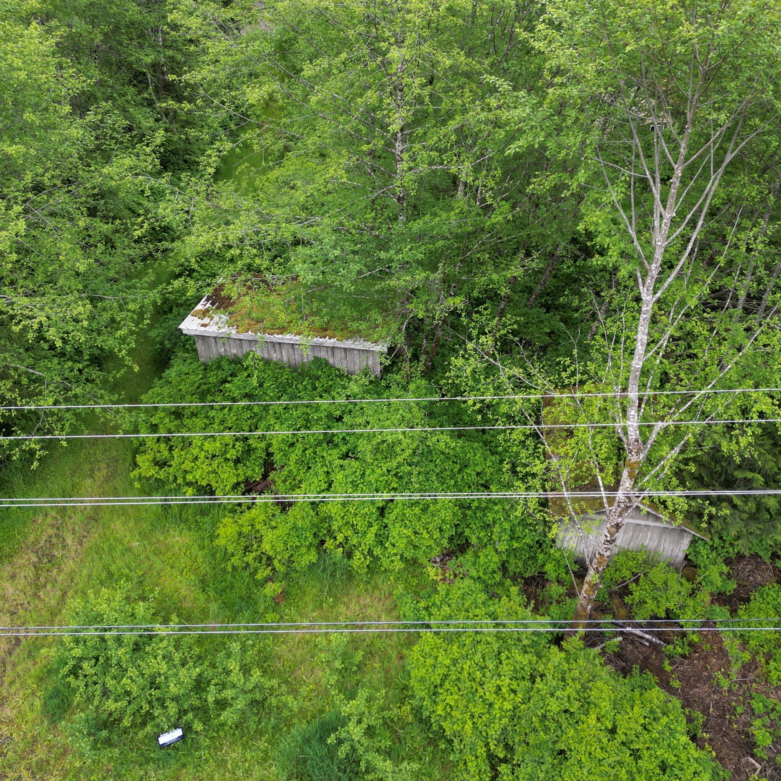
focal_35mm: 34
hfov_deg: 48.5
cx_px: 393
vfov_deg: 48.4
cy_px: 402
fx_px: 868
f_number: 1.7
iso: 110
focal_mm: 6.72
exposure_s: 1/320
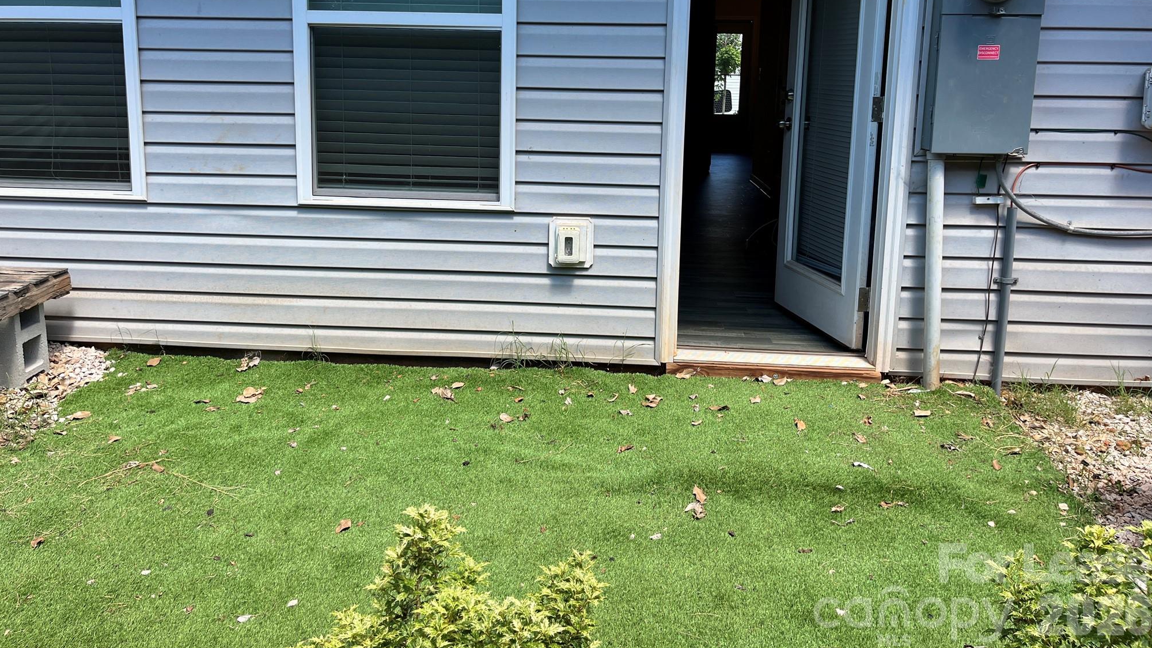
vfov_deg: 39.7
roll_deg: +0.3
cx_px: 570
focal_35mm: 29
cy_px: 214
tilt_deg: -6.6
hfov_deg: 66.1
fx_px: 886
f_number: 1.6
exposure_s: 1/799
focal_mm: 5.1
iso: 50
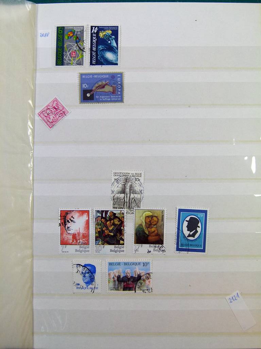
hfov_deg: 36.8
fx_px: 392
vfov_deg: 47.9
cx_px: 130
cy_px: 174
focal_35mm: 39
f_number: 4
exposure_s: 1/160
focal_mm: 7
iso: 100
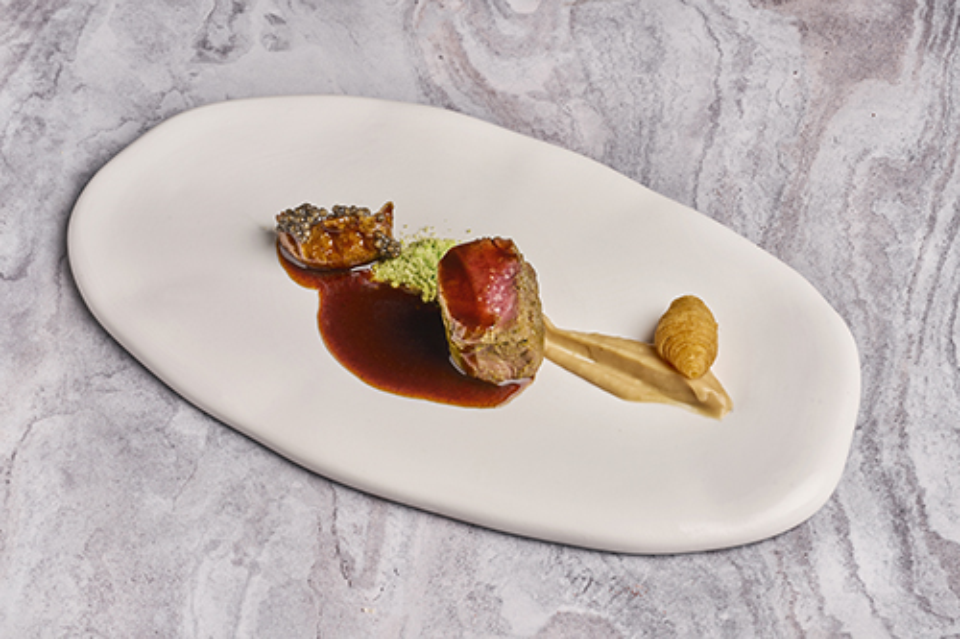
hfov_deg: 28.9
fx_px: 1866
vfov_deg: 19.4
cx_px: 480
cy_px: 320
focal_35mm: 70
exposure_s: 1/125
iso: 100
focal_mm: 70
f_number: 16
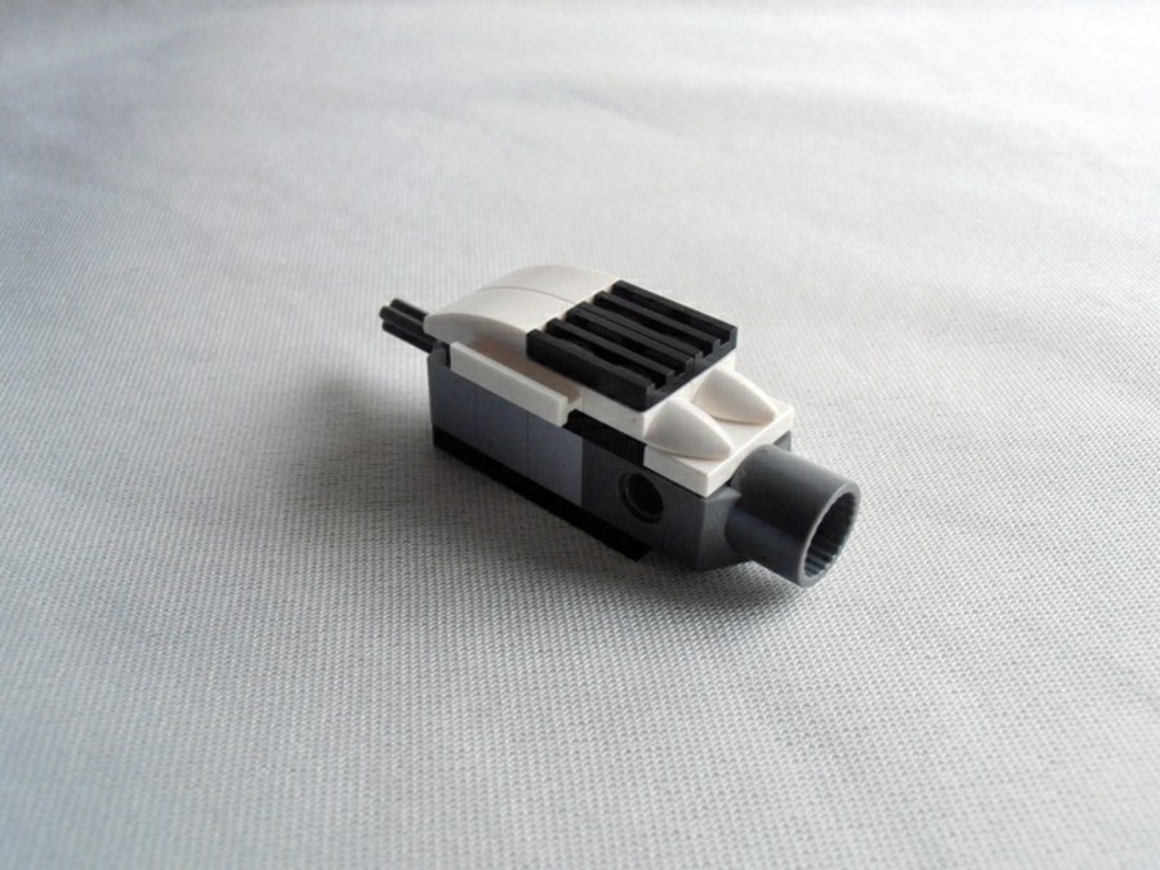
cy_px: 435
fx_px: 1240
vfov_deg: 38.7
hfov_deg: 50.1
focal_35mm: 37
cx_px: 580
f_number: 3.9
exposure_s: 1/100
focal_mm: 6.61
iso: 80
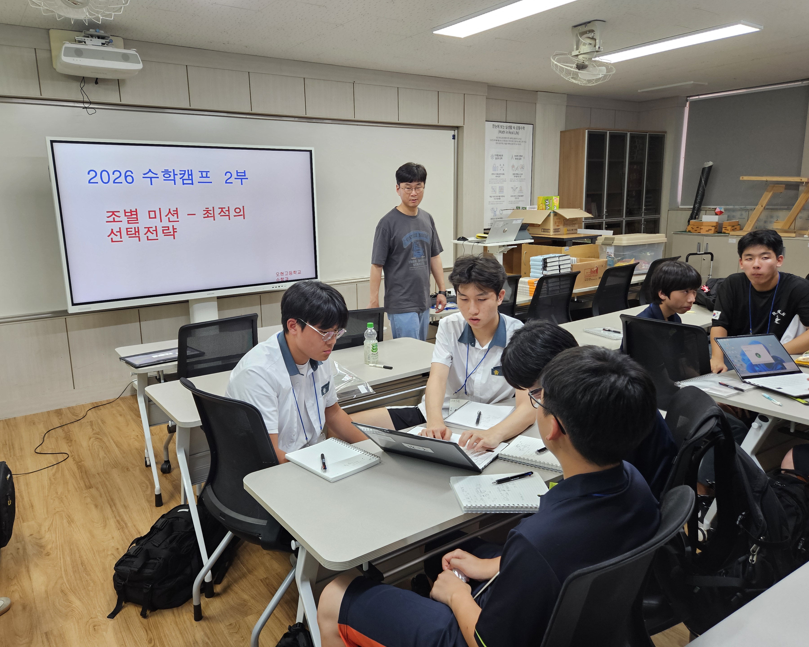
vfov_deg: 56.8
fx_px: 599
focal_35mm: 25
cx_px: 407
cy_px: 320
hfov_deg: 68.1
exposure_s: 1/120
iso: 160
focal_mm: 5.4
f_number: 1.8
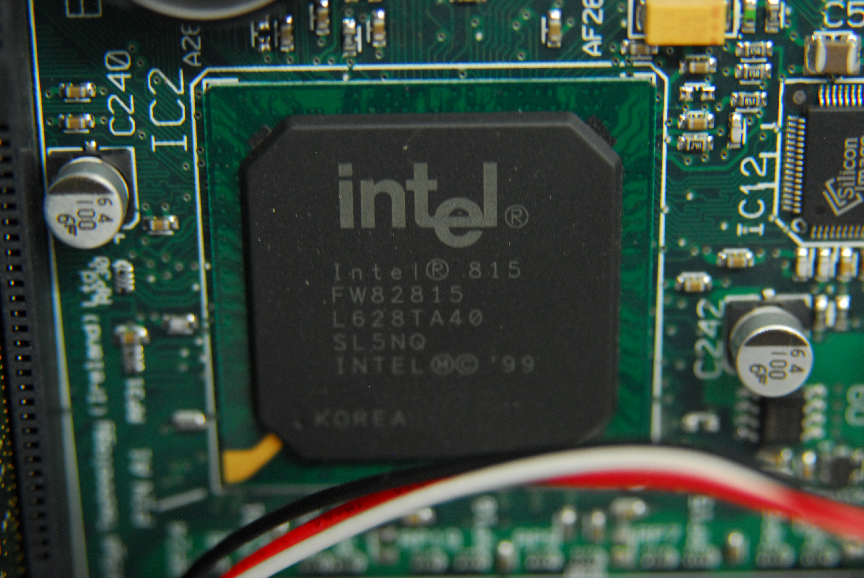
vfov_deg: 13.1
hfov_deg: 19.4
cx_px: 432
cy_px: 289
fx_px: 2523
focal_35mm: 105
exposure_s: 1/40
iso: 800
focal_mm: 70
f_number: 4
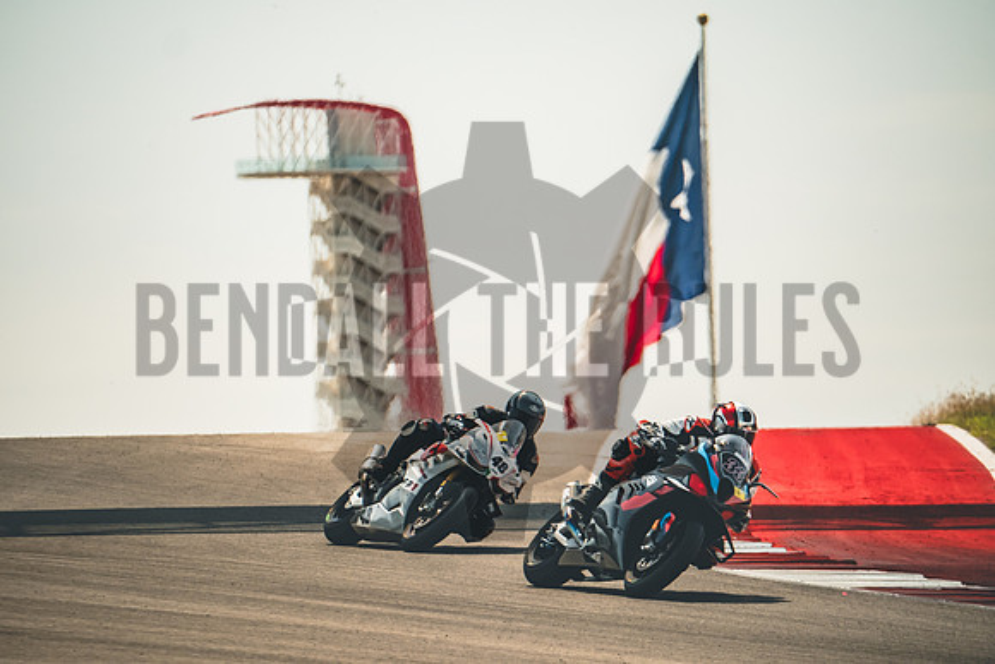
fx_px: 12384
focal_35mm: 448
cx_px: 466
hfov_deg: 4.6
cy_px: 311
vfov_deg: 3.1
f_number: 5.2
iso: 320
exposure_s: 1/1250
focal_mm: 280.4
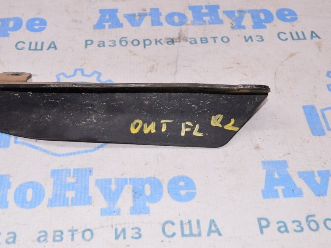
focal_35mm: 49
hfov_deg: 38.7
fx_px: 468
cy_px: 118
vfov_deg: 29.7
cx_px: 127
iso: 1600
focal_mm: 26
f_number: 8
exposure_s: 1/160
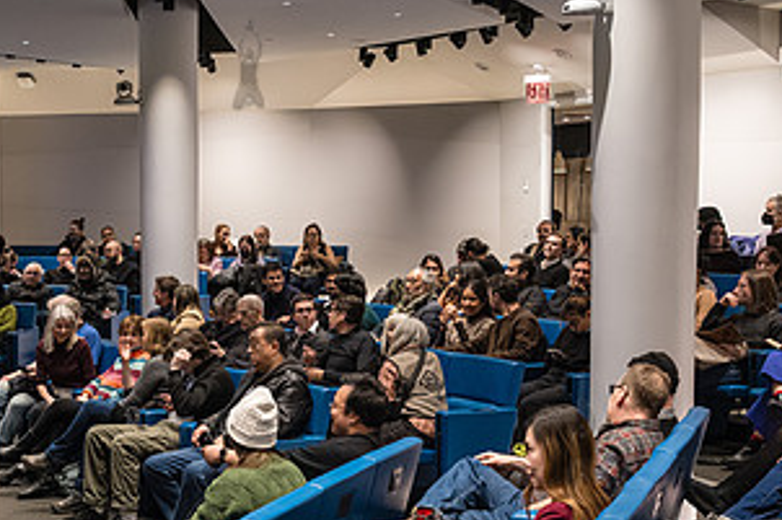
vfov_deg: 20.0
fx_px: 1476
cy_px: 313
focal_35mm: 68
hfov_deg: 29.4
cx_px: 246
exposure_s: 1/250
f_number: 5.6
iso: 6400
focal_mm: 35
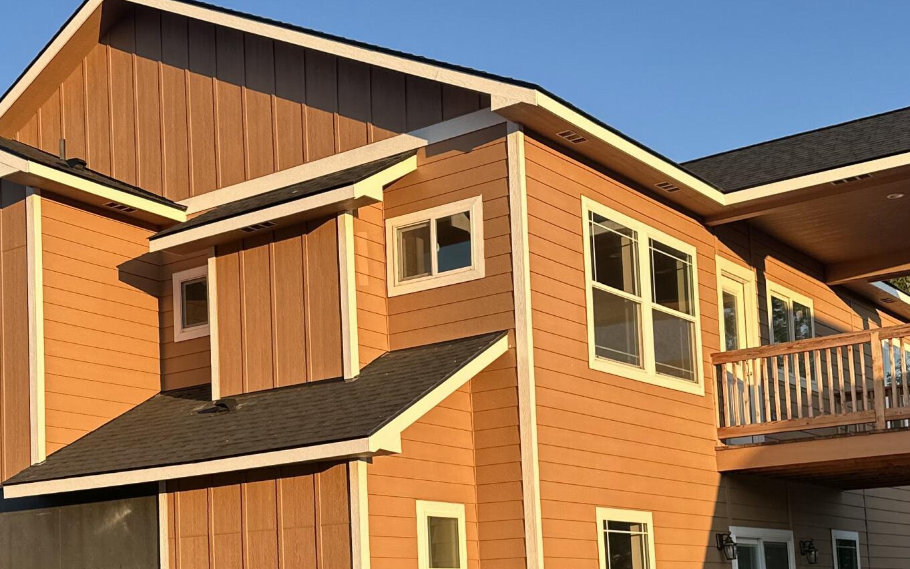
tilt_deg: +6.2
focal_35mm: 56
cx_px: 308
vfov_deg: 22.7
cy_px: 483
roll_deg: +3.4
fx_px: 1389
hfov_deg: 35.9
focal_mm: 6.86
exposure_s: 1/1095
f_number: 1.78
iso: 80
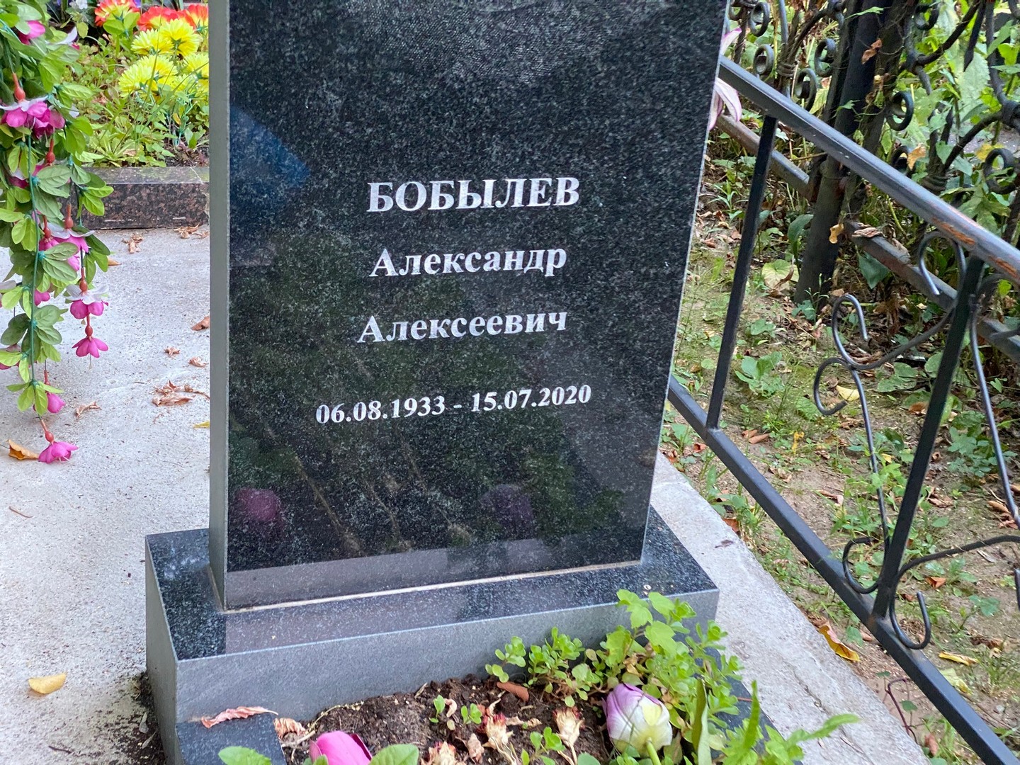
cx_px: 510
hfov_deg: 36.8
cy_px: 382
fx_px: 1532
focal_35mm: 52
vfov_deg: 28.0
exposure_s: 1/60
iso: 320
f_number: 2
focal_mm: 6
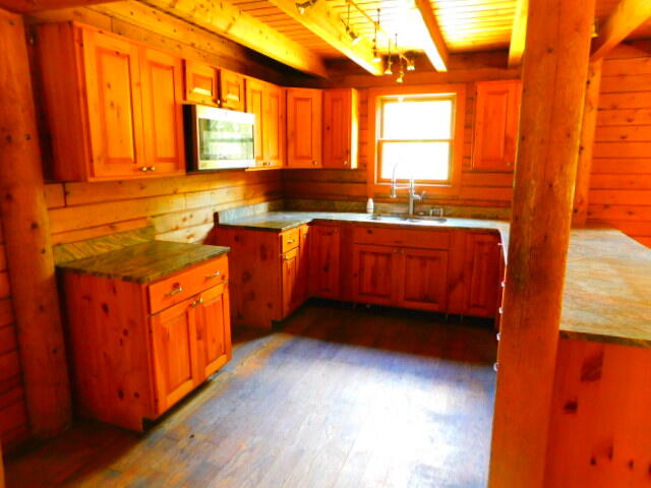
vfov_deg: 58.9
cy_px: 244
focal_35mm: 23
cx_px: 326
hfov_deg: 73.9
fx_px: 433
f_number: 3
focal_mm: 4
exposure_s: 1/8
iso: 500
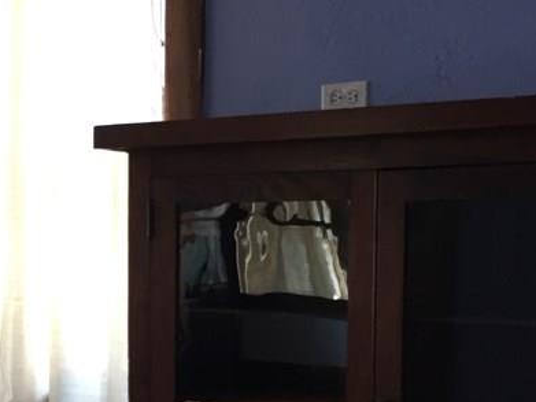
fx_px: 1176
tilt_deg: -3.3
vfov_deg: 19.1
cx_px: 19
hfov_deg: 24.7
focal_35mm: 76
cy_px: 340
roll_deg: +0.1
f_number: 2.2
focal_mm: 4.15
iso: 64
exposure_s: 1/30
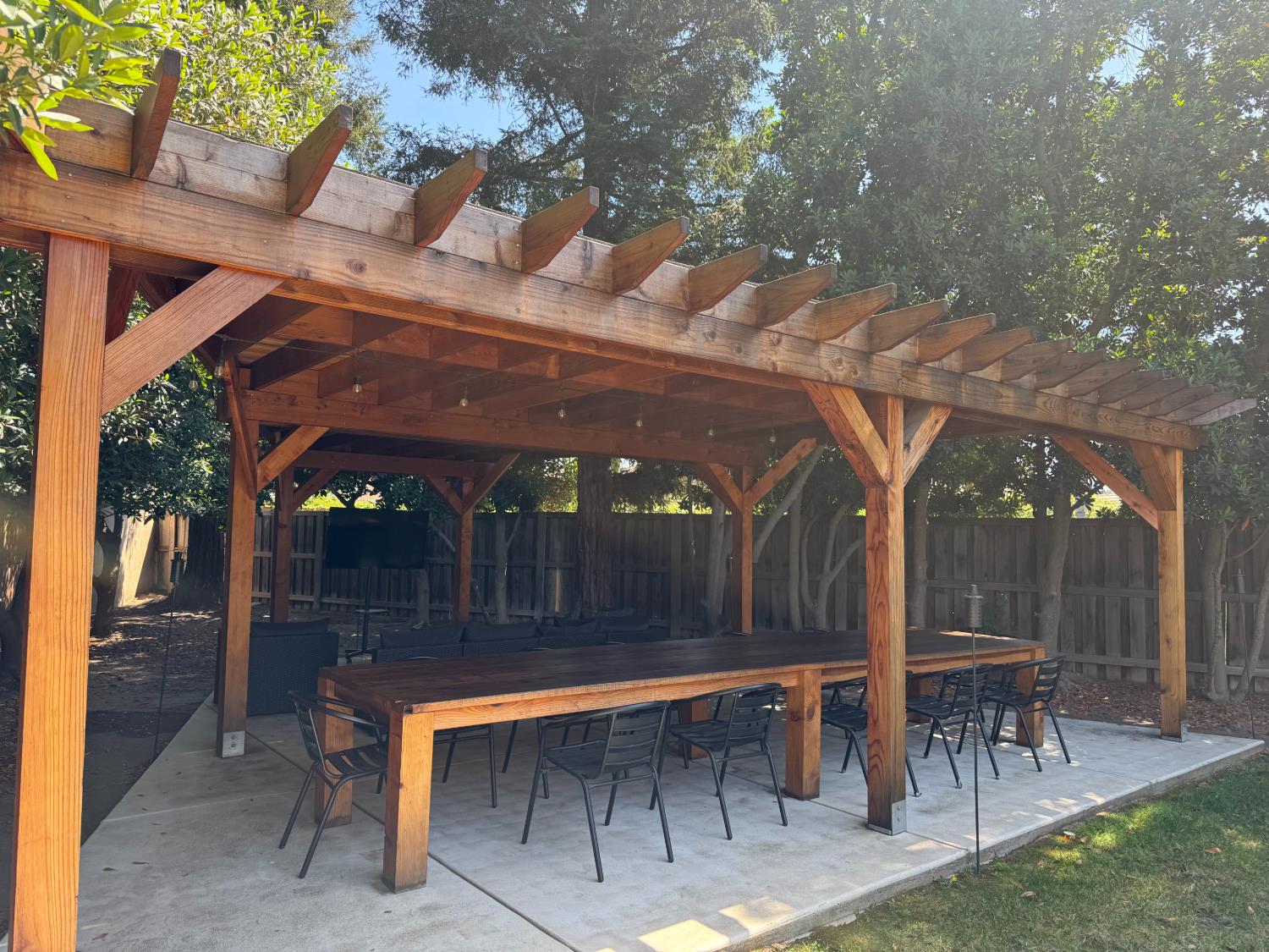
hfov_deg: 71.6
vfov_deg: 56.8
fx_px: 880
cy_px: 476
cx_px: 634
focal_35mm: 24
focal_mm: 6.76
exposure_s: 1/436
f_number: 1.78
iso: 80
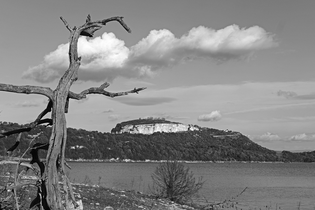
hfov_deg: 37.5
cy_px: 105
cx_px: 158
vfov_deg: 25.5
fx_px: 464
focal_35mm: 53
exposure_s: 1/200
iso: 100
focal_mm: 35
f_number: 10
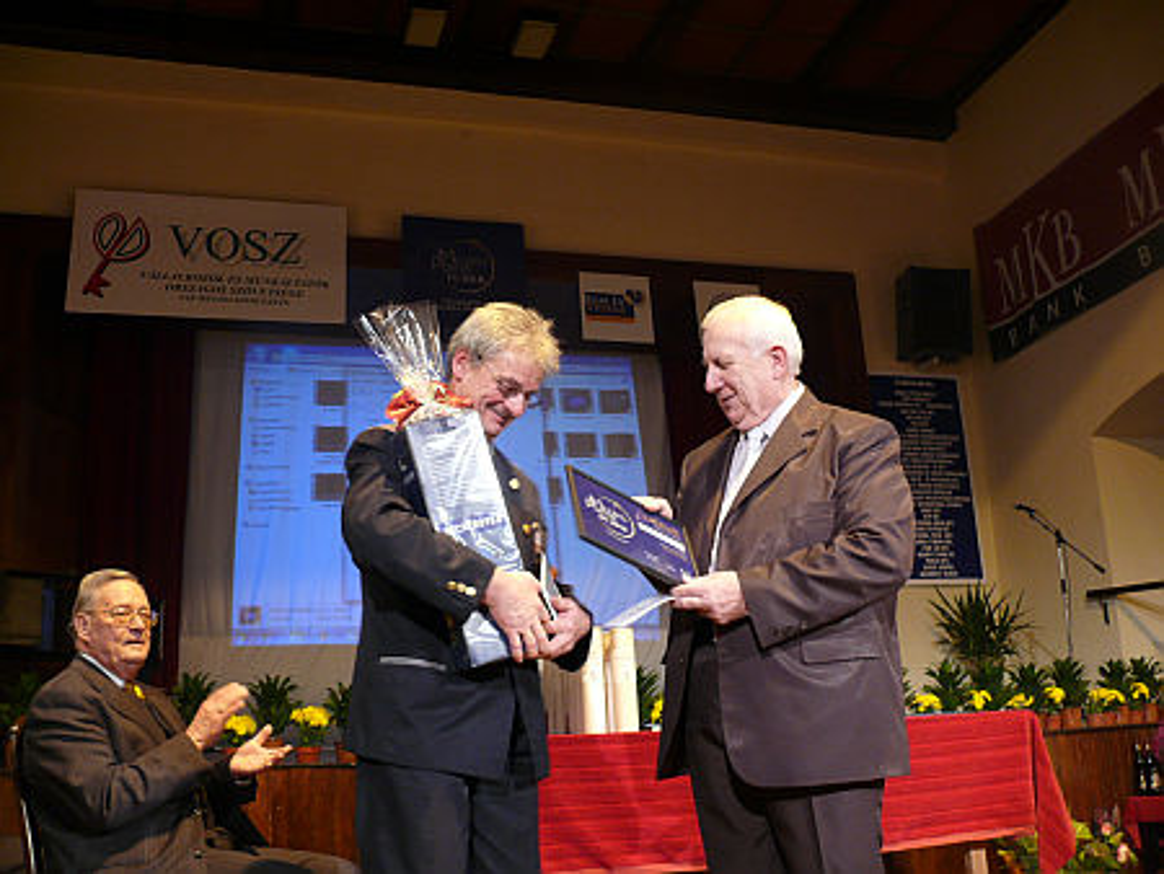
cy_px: 437
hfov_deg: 52.6
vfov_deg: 40.7
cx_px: 582
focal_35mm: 35
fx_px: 1178
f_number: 2.8
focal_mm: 7.4
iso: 200
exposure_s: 1/20
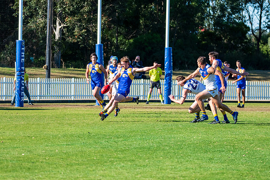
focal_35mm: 245
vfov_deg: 5.6
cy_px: 94
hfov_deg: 8.4
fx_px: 1838
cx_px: 155
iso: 800
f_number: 6.3
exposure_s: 1/2000
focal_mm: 180
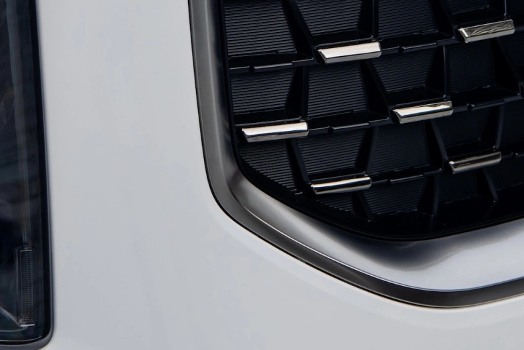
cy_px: -83
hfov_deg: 12.0
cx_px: 255
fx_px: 2489
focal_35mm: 171
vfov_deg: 7.9
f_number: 5.6
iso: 250
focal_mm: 56
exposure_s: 1/50
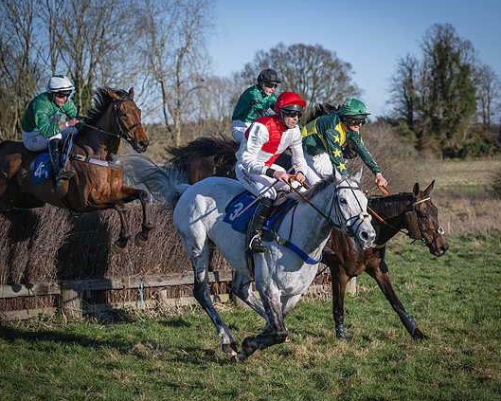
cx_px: 364
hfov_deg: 17.7
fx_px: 1601
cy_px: 245
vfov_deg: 14.3
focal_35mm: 108
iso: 200
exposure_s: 1/2500
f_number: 4
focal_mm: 77
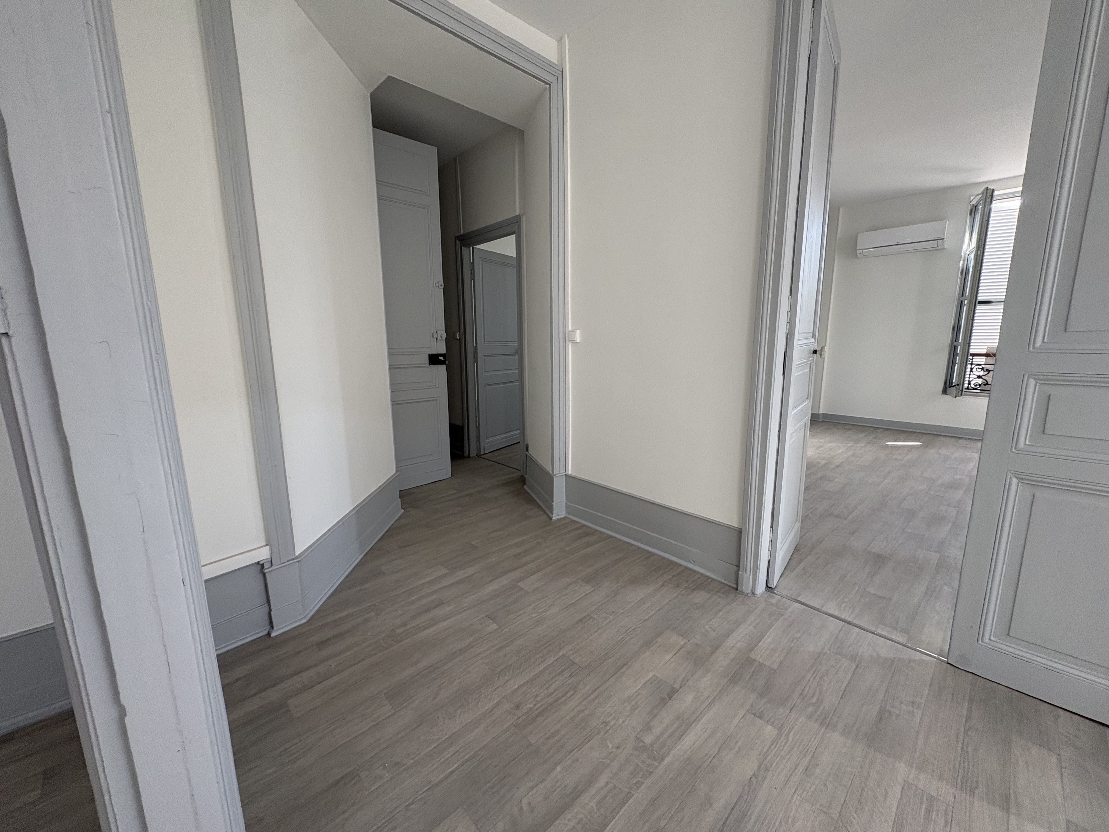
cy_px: 416
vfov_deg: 85.7
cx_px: 554
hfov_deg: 102.1
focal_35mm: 14
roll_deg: +1.0
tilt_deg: -9.8
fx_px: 449
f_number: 2.2
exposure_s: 1/99
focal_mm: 2.22
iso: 125
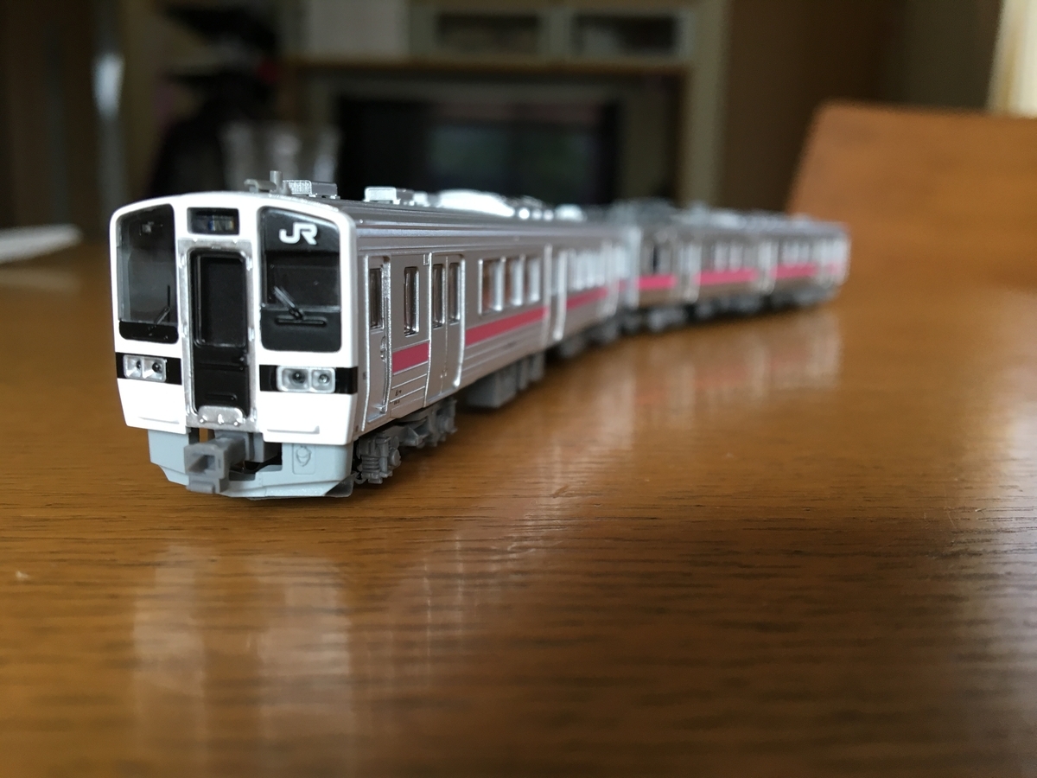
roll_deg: -1.2
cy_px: 389
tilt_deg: -9.7
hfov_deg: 61.7
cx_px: 518
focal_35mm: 29
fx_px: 869
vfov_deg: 48.2
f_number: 2.2
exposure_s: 1/30
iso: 80
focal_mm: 4.15
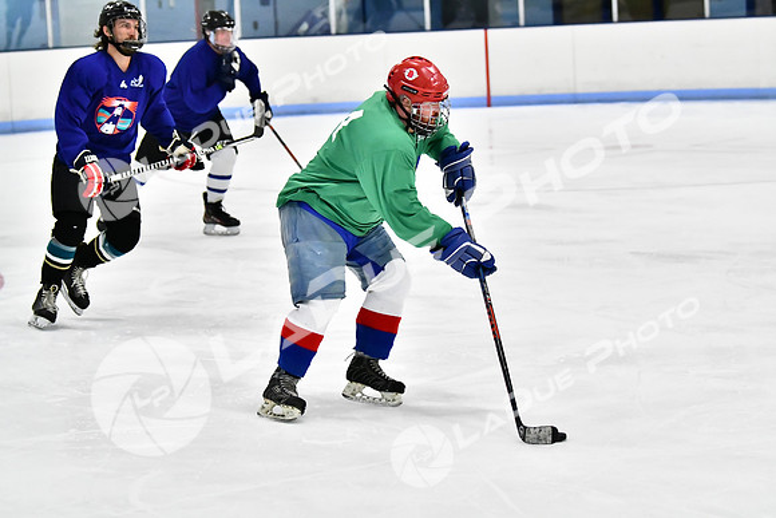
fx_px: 3299
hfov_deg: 13.4
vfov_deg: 9.0
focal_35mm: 153
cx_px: 388
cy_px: 259
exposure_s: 1/1600
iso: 8000
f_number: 2.8
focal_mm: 102
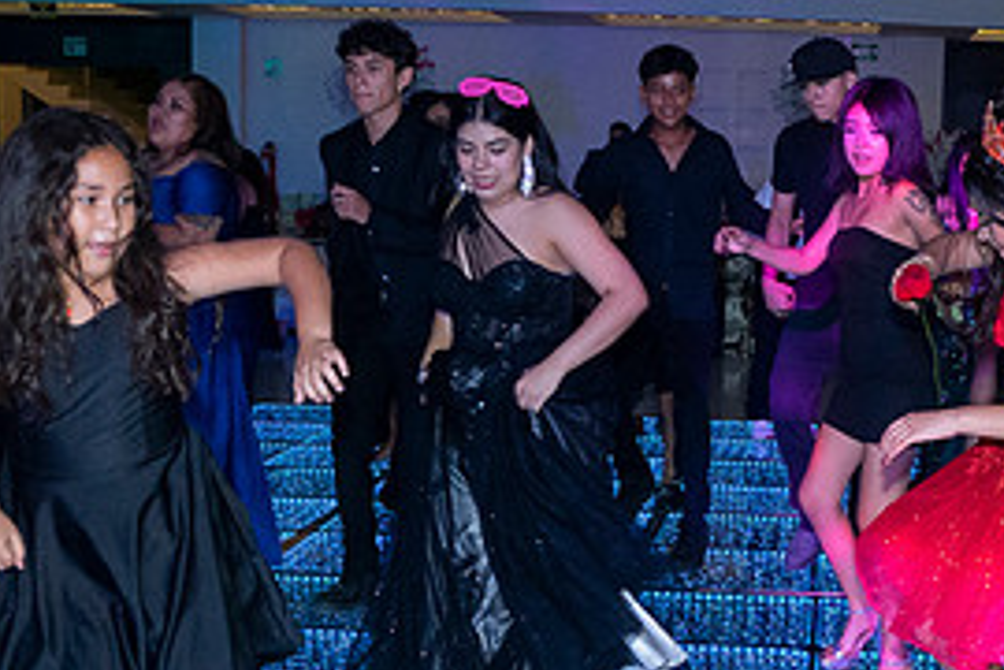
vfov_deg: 23.4
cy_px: 389
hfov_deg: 32.9
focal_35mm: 58
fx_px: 1617
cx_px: 889
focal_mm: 18
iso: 1600
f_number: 5
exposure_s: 1/160
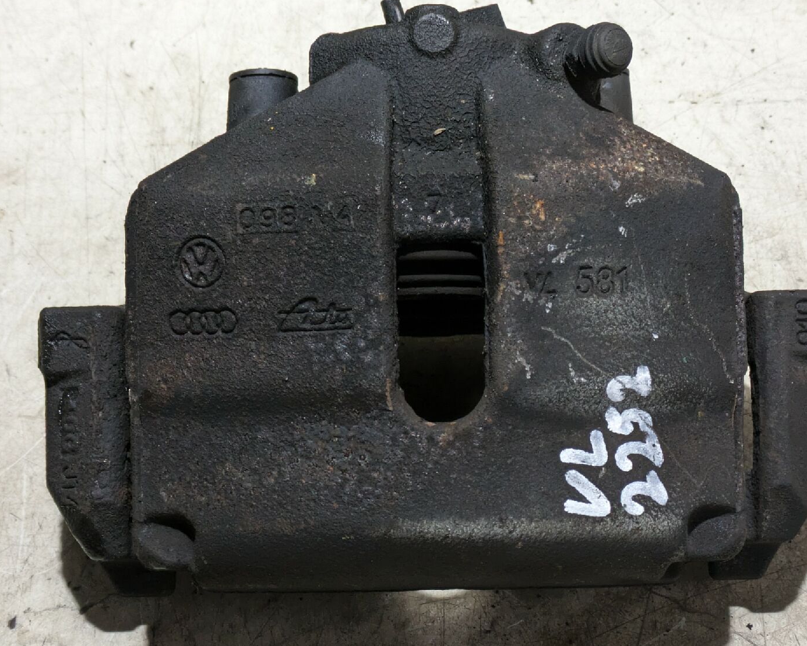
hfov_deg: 27.5
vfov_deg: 22.2
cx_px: 436
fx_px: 1648
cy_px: 332
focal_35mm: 69
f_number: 1.89
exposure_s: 1/100
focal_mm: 5.43
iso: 389
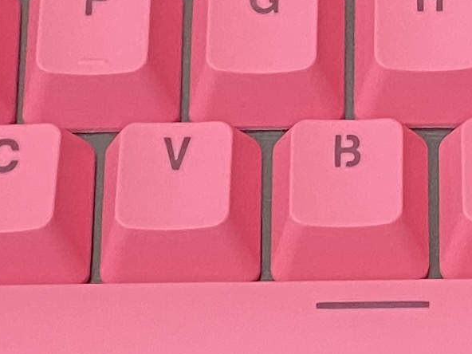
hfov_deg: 11.0
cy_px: 103
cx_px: 498
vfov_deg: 8.4
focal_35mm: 177
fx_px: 2413
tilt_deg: -68.7
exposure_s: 1/60
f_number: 1.8
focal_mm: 4.25
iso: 400
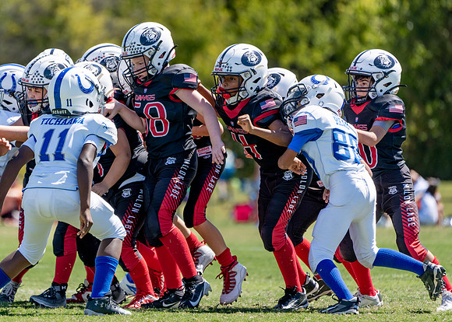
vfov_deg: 2.6
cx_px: 142
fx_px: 7191
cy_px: 137
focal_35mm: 560
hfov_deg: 3.6
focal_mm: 400
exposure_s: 1/1250
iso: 320
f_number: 5.6
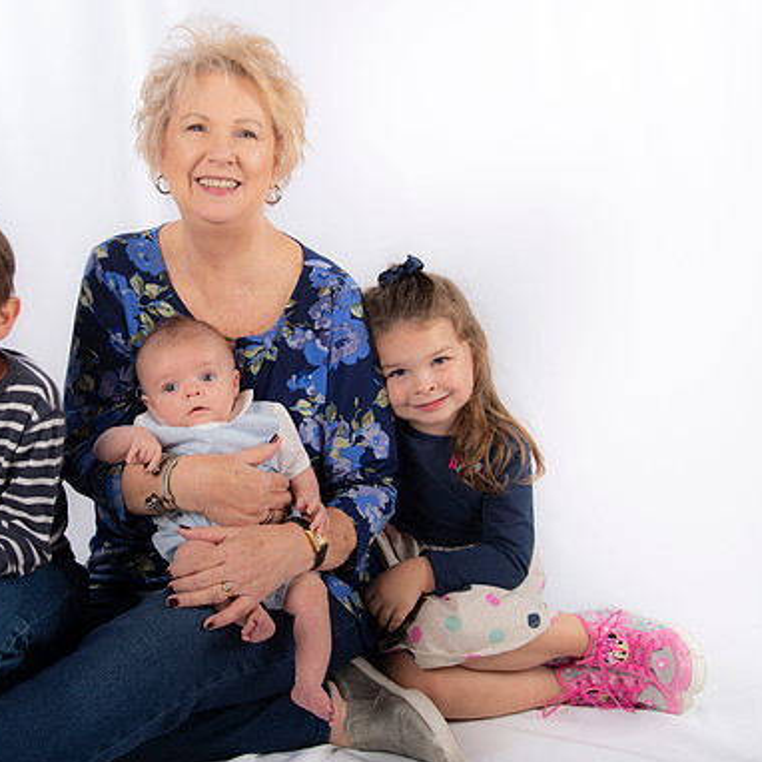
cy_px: 381
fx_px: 1220
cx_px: 261
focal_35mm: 49
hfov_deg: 34.4
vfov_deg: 34.7
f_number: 5.6
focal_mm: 38
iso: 100
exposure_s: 1/200
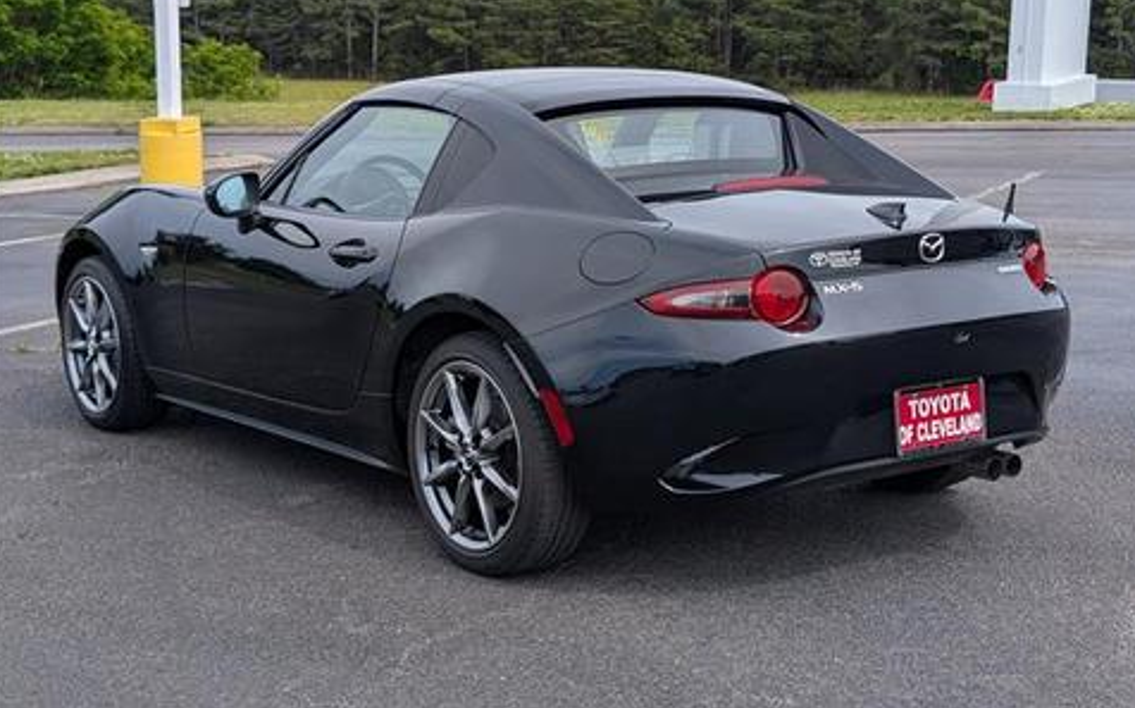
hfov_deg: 36.9
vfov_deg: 23.5
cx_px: 587
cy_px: 286
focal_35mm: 55
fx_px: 1700
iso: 22
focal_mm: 6.9
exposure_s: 1/833
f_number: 1.68
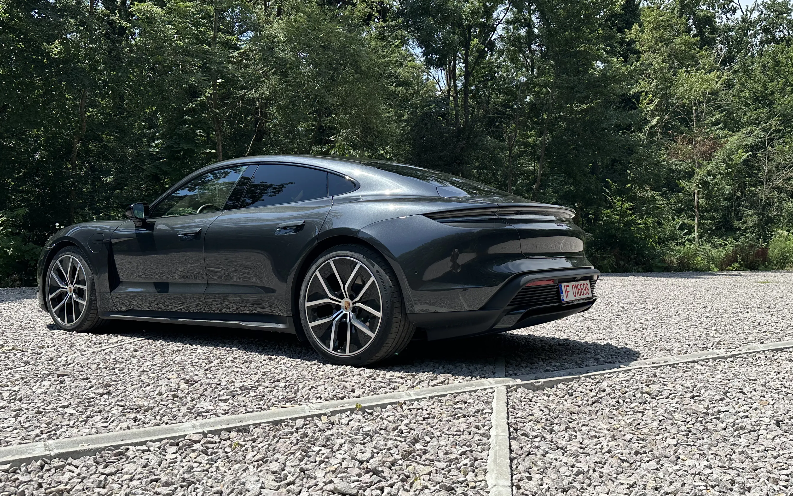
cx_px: 370
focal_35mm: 31
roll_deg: -0.7
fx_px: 670
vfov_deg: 40.6
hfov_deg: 61.2
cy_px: 262
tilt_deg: -1.2
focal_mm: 6.86
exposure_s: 1/3597
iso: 80
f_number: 1.78
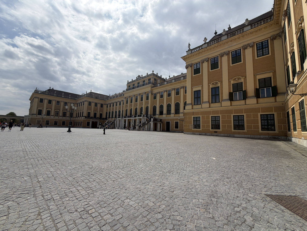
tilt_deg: +5.8
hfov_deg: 102.1
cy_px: 116
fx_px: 124
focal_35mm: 14
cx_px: 154
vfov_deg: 85.7
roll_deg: -2.0
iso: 20
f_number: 2.2
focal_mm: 2.22
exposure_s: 1/2237
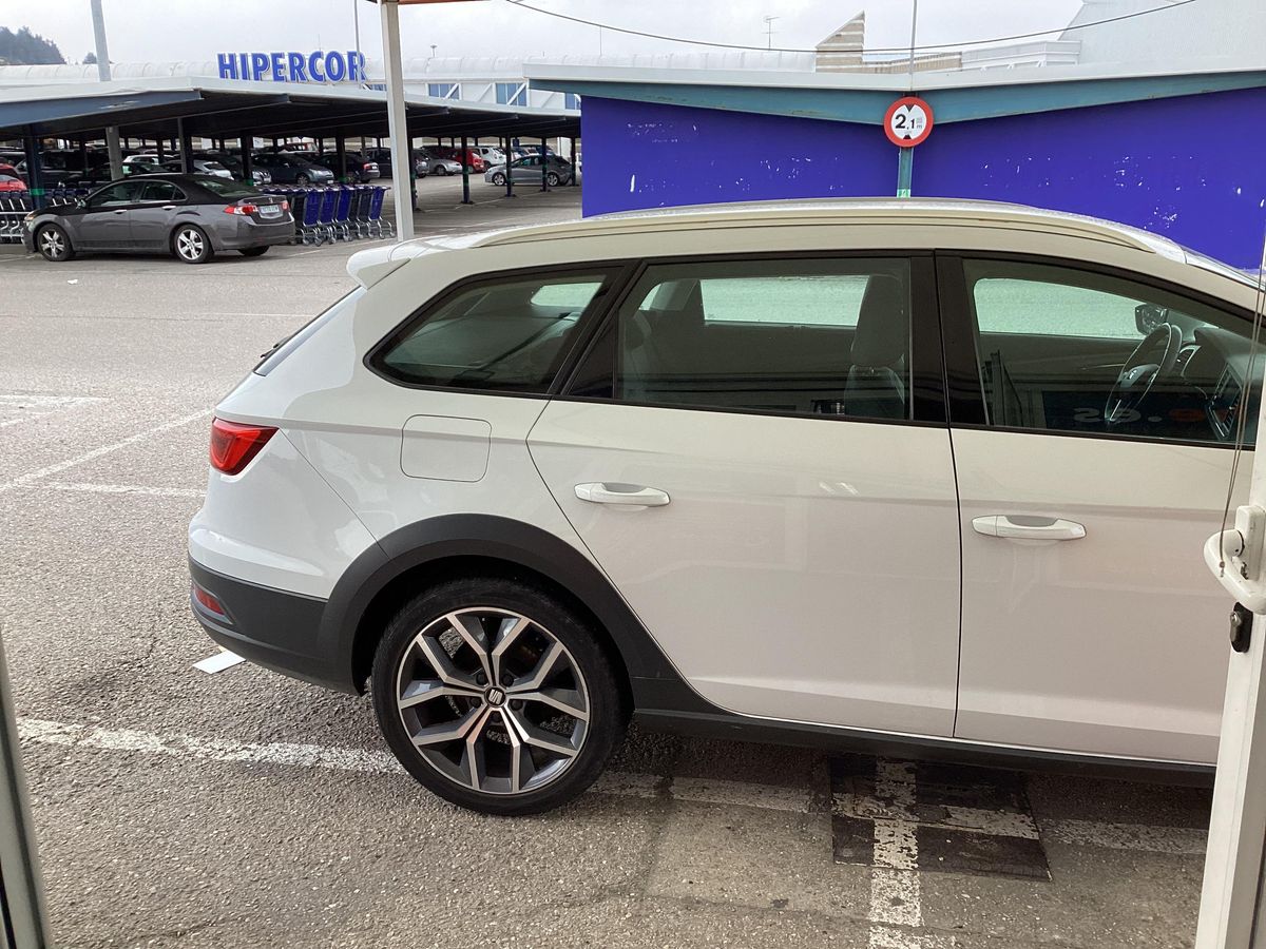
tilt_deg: -14.7
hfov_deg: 58.4
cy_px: 474
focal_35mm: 31
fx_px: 1134
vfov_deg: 45.4
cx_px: 633
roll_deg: -0.9
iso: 50
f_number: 2.4
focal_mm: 3.3
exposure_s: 1/100
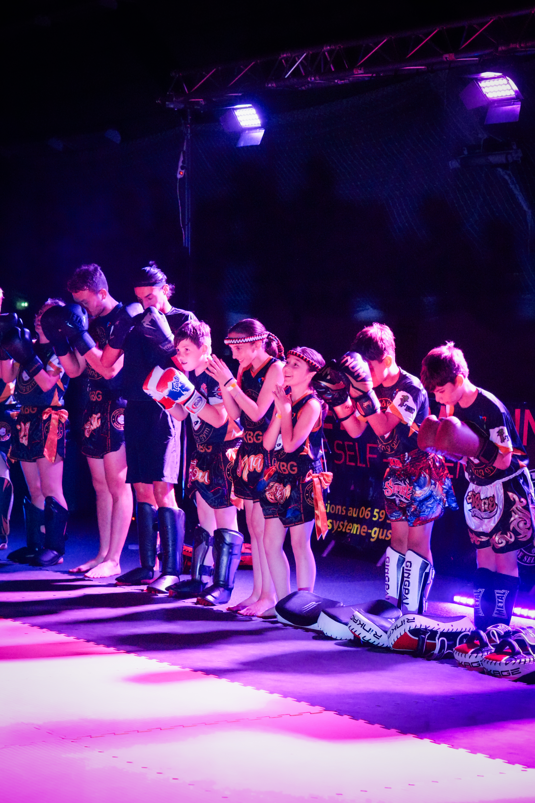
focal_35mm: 78
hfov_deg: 17.5
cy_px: 402
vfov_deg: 26.0
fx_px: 1739
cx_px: 268
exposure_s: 1/160
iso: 6400
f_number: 4
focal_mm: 52
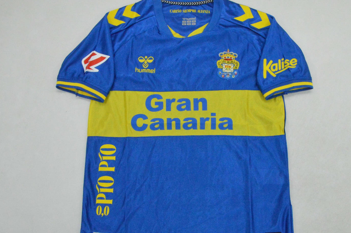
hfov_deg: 45.4
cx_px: 193
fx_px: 419
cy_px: 134
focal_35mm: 43
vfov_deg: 31.1
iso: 6400
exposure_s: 1/200
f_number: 25
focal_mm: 22
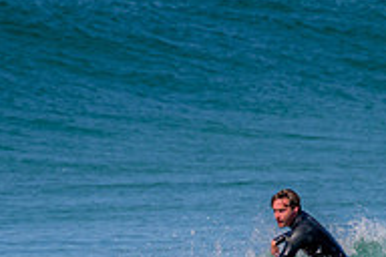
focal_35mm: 2412
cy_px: 346
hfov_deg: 0.9
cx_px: 211
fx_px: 25860
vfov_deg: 0.6
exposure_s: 1/1000
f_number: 11
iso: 450
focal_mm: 800
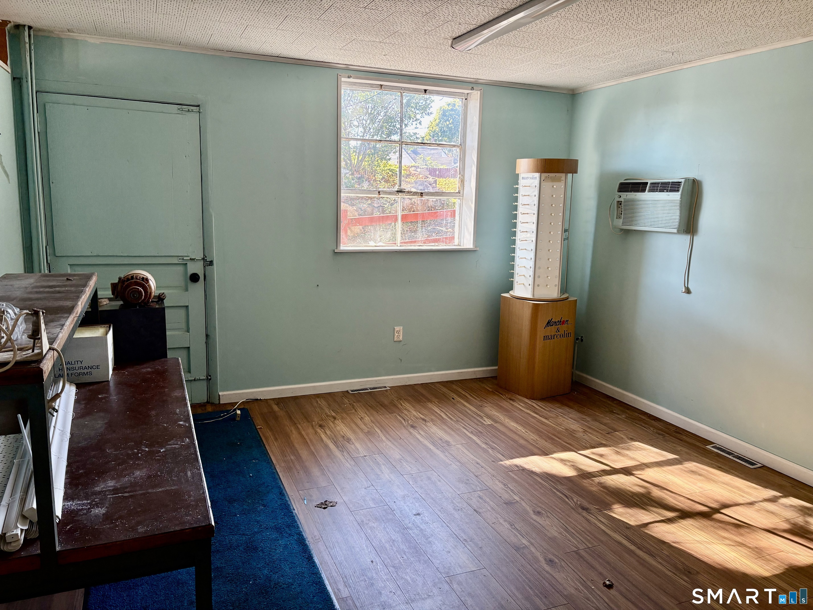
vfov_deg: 53.1
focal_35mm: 26
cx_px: 406
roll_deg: -1.4
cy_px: 305
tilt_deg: -10.0
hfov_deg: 67.3
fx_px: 611
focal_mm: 5.96
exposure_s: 1/96
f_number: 1.6
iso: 125
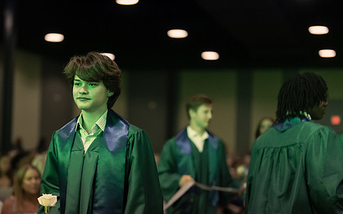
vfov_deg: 18.1
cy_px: 135
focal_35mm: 72
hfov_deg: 28.5
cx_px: 136
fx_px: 673
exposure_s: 1/500
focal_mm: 50
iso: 1250
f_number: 1.2
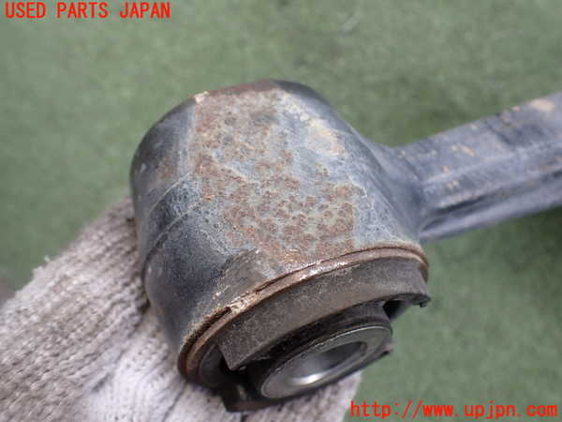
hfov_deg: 60.0
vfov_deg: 46.8
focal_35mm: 30
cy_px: 211
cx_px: 281
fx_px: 487
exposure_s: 1/125
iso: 160
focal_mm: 5.4
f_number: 2.3
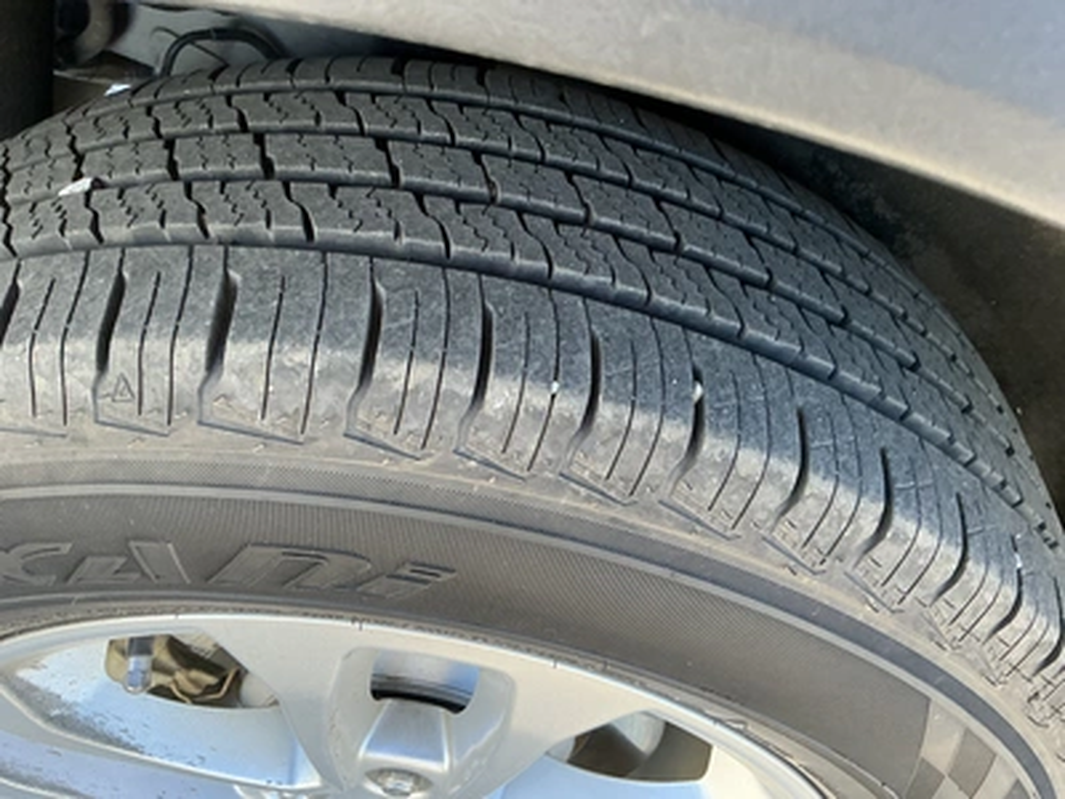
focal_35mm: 28
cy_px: 400
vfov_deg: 49.7
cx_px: 532
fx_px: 861
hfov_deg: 63.4
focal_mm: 3
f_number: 1.8
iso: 50
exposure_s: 1/122
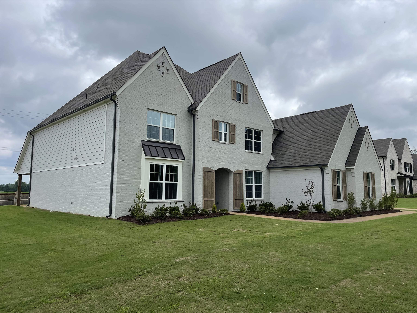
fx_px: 313
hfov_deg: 67.3
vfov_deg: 53.1
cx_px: 208
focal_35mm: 26
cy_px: 156
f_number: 1.6
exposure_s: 1/4292
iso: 32
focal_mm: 4.2
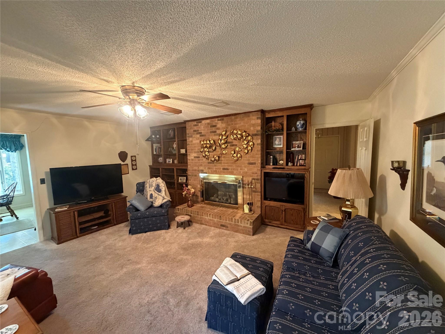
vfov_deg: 85.7
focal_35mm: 14
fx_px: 180
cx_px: 222
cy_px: 167
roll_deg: +1.3
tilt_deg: -5.2
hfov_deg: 102.1
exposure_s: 1/60
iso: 1000
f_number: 2.2
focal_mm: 2.22
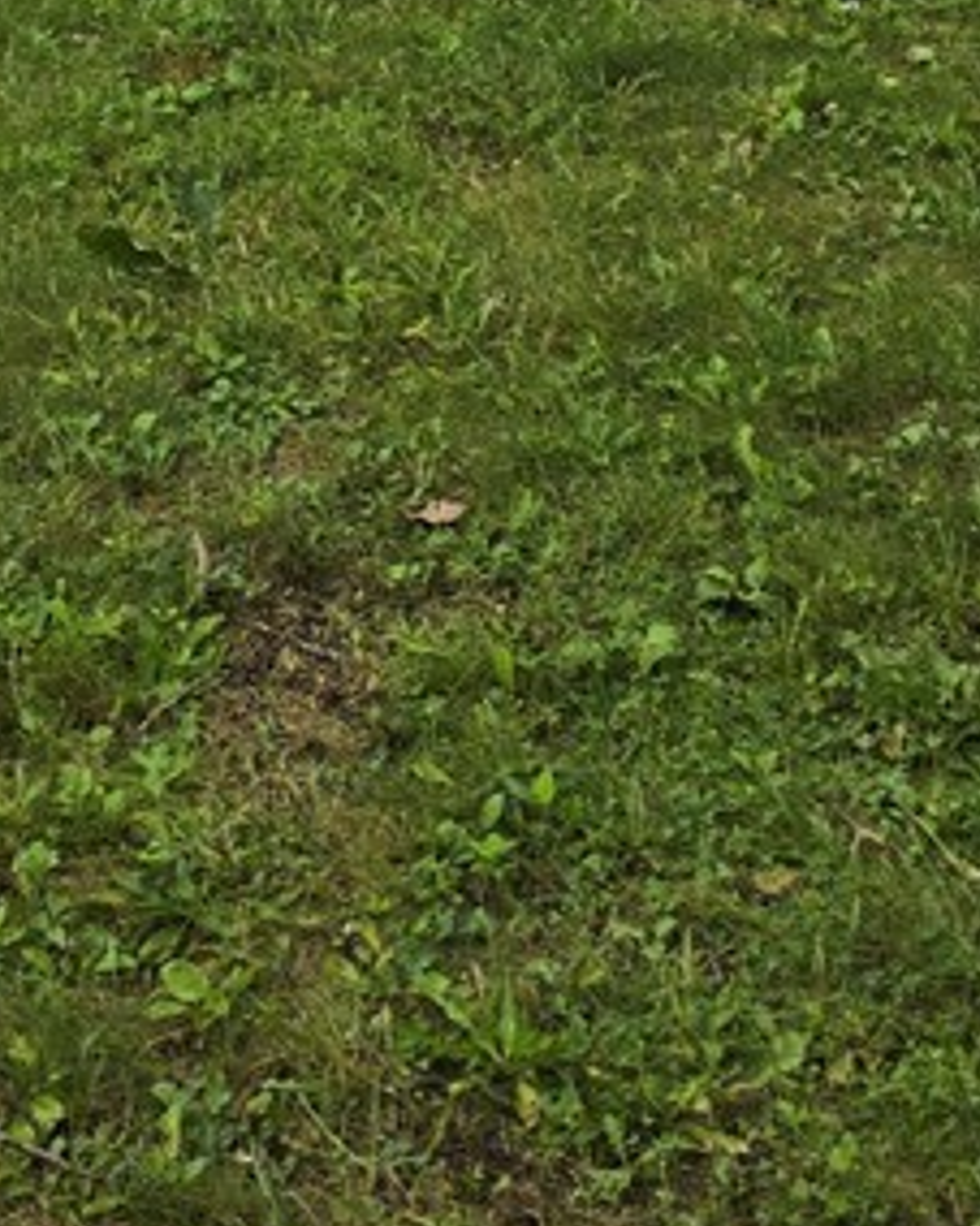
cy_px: -937
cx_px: 315
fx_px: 2938
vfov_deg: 18.7
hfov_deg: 18.9
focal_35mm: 81
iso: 64
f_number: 1.4
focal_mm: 6.5
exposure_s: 1/3273
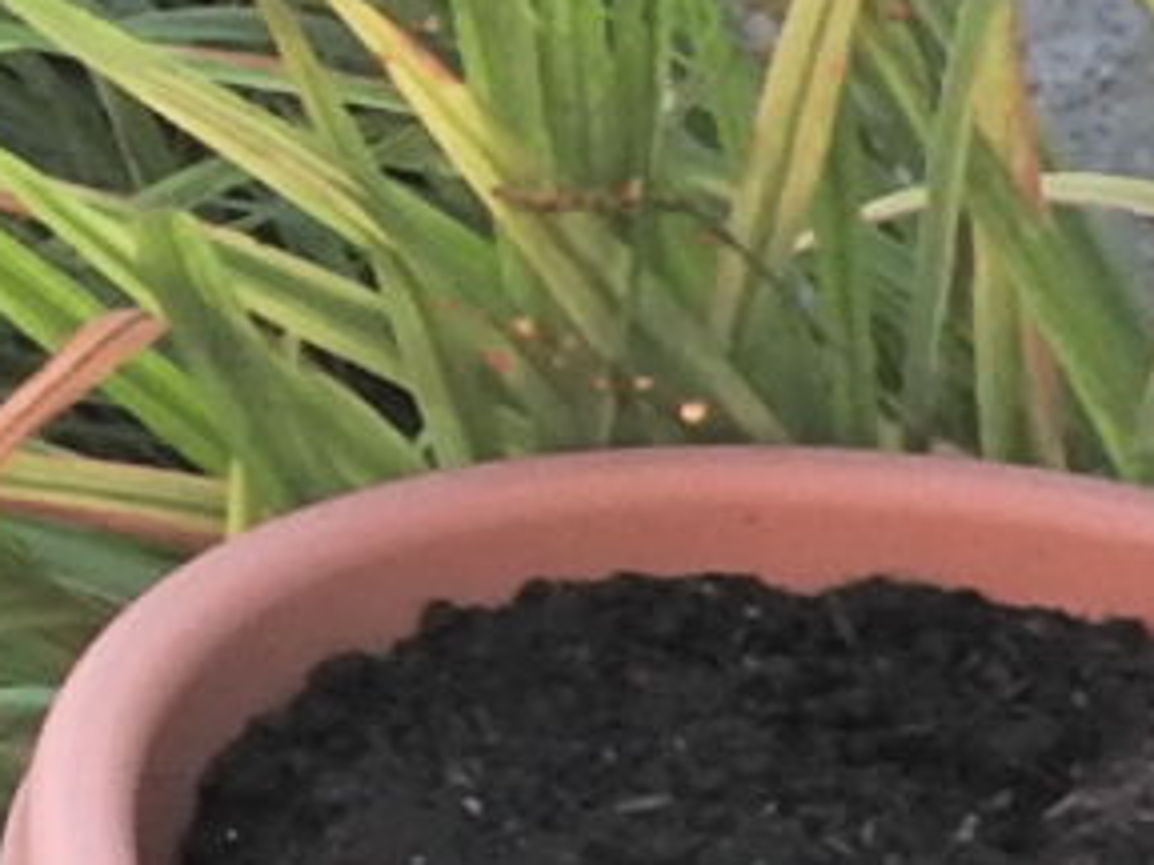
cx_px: -2488
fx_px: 7368
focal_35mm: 221
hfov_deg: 7.6
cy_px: -252
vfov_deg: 6.7
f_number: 6.3
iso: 100
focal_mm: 5
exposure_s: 1/60
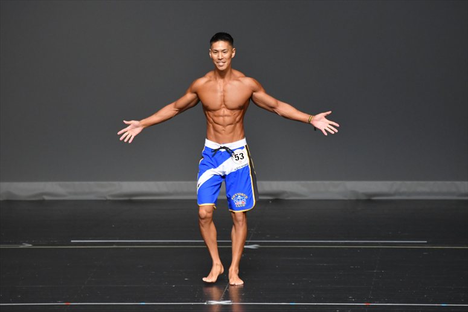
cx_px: 234
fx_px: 4483
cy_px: 156
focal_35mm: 345
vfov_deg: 4.0
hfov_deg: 6.0
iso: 2500
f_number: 5.6
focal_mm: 230
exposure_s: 1/400
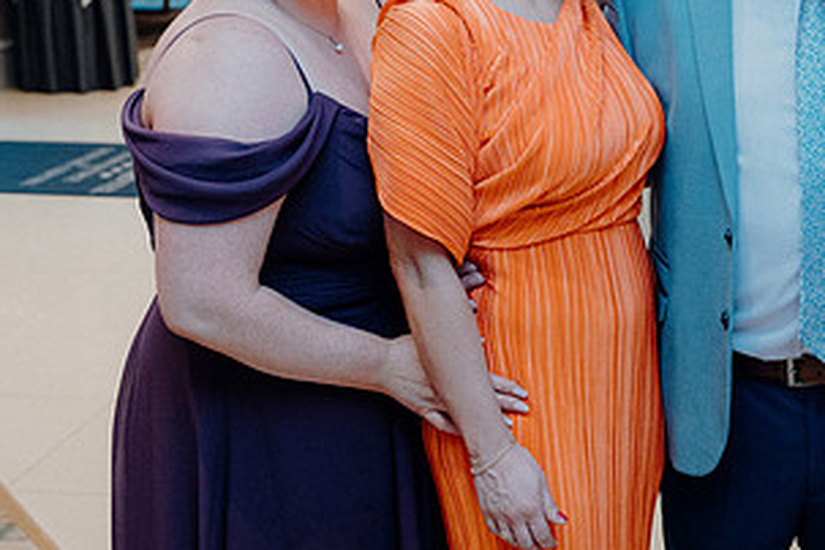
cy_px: 192
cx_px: 765
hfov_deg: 28.7
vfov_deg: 20.3
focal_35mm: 67
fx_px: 1535
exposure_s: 1/160
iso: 2500
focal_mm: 35
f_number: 3.5
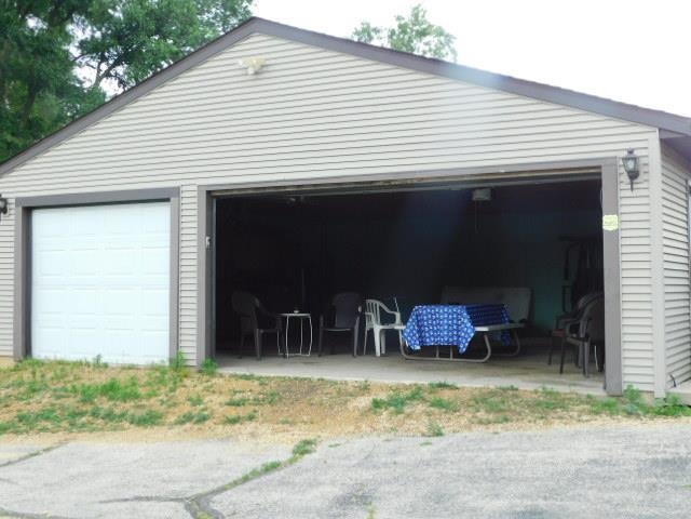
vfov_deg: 32.2
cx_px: 346
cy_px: 260
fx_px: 898
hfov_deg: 42.1
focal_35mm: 45
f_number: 3.7
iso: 125
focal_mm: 8
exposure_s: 1/60
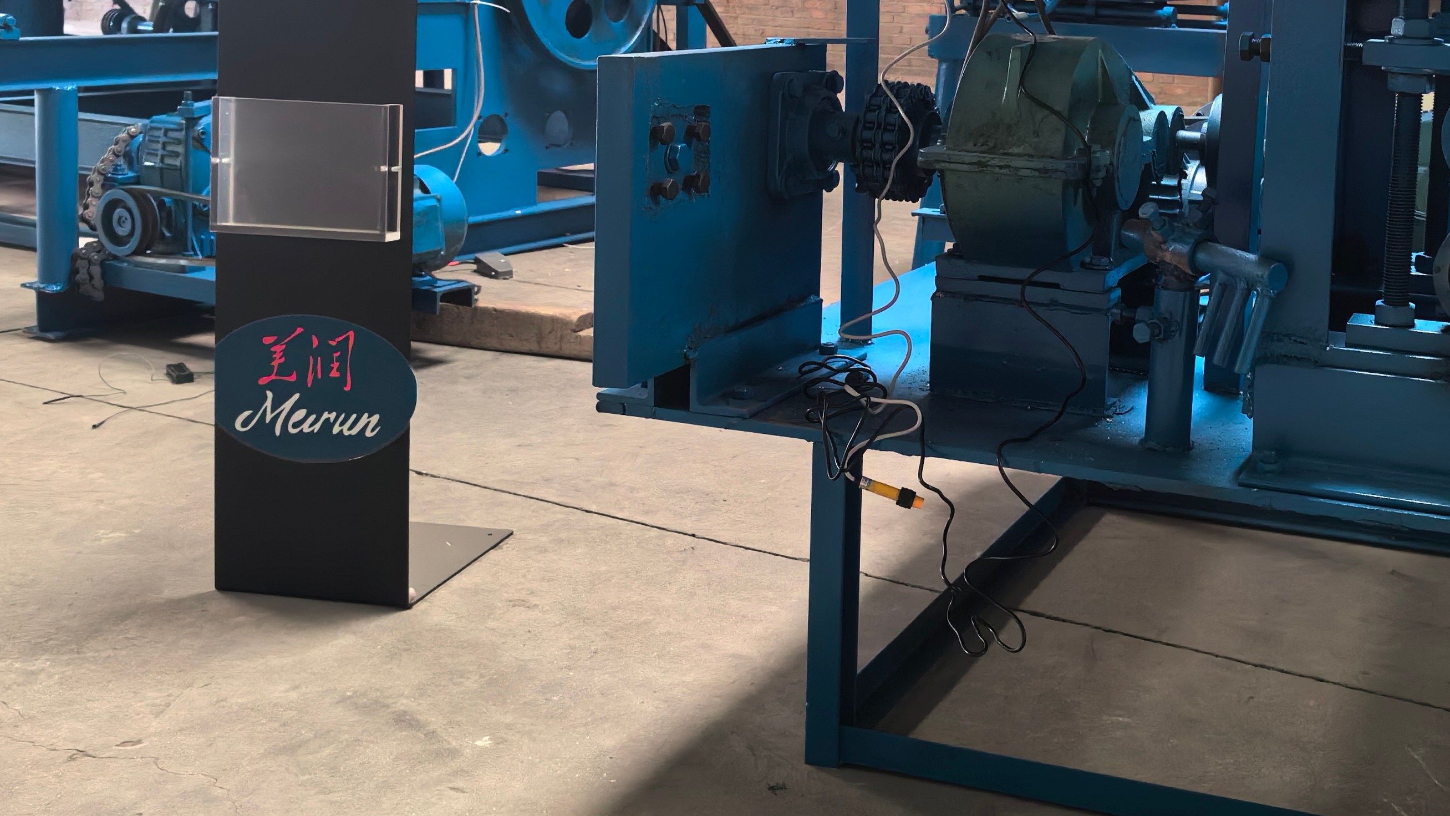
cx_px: 1029
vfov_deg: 26.1
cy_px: 179
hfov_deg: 44.4
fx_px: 1730
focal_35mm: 45
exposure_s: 1/50
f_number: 2
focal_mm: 6.35
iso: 320
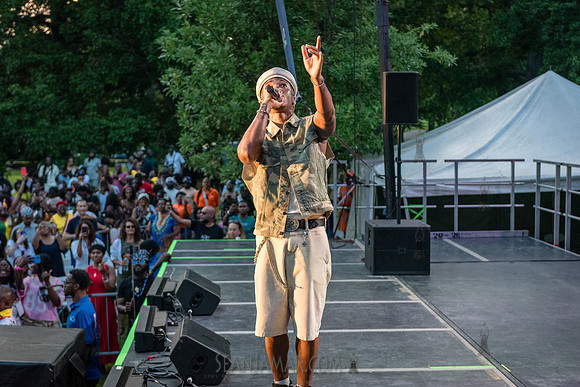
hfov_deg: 32.9
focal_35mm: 61
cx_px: 290
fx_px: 982
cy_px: 194
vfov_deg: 22.3
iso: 4000
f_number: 3.5
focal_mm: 60
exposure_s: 1/800
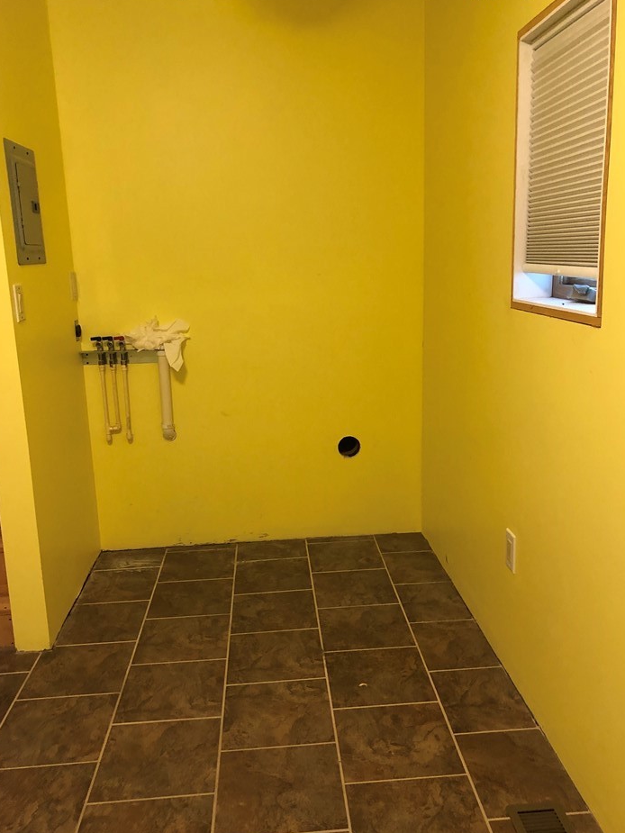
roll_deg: +2.1
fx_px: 746
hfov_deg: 45.4
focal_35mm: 31
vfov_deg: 58.3
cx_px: 319
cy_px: 426
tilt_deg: -12.6
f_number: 1.8
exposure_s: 1/15
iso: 64
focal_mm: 3.99
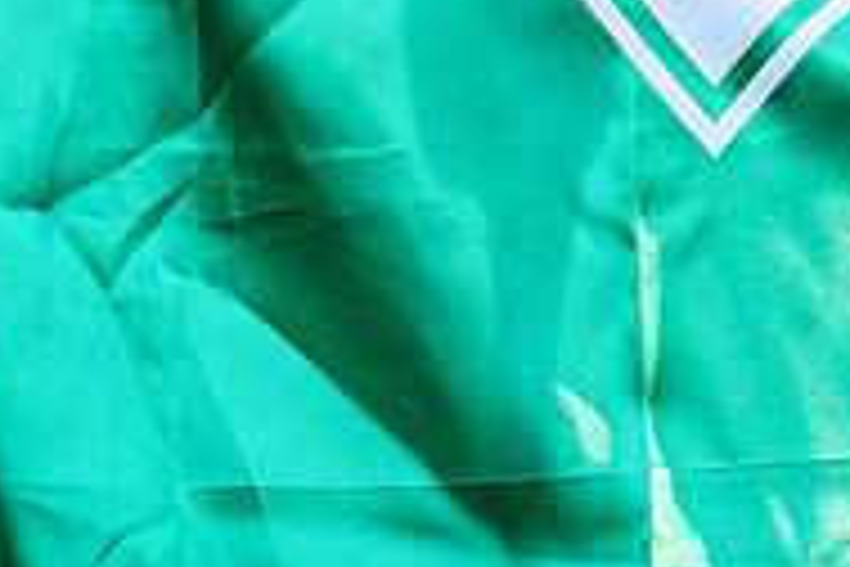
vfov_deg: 2.2
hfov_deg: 3.4
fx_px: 14496
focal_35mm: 614
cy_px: -245
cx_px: 675
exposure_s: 1/320
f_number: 2.8
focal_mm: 200
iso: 500
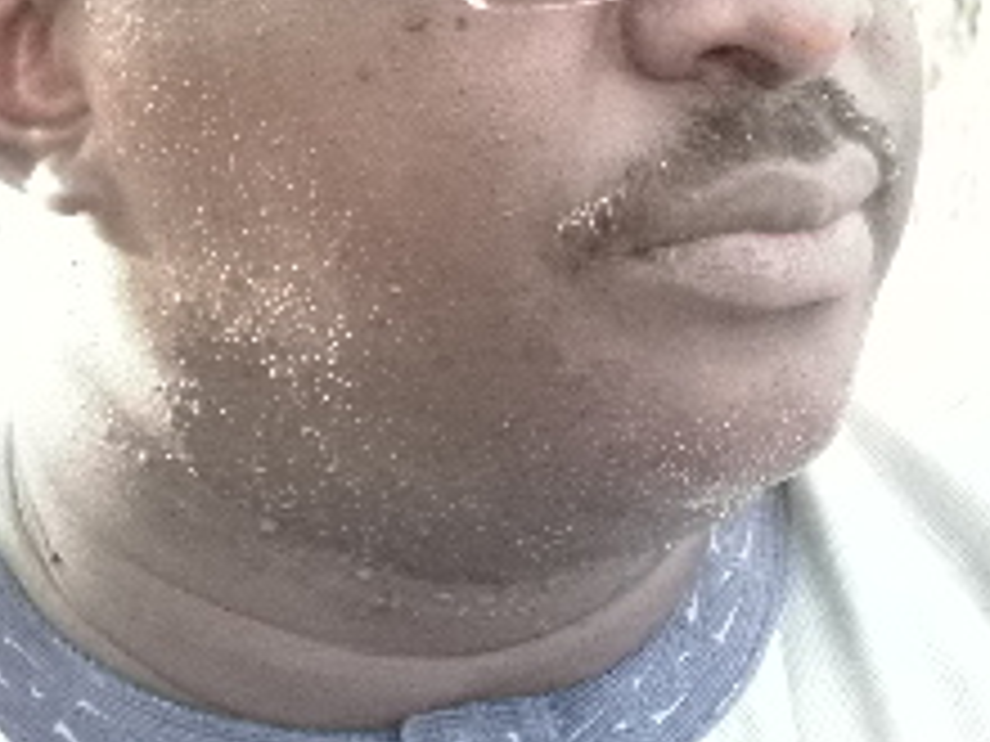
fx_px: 3661
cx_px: 531
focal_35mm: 128
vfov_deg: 11.5
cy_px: -9
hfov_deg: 15.4
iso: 800
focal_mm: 7.9
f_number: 3.5
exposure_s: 1/320
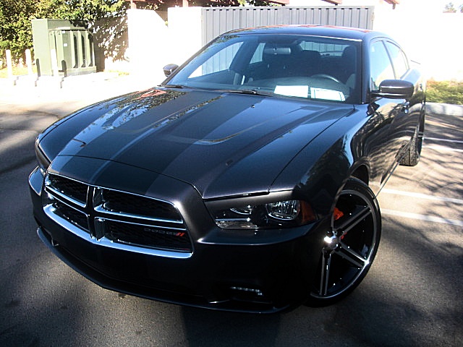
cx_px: 232
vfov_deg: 39.7
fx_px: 482
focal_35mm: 36
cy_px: 174
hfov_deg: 51.4
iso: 50
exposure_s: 1/200
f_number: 2.8
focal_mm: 6.3
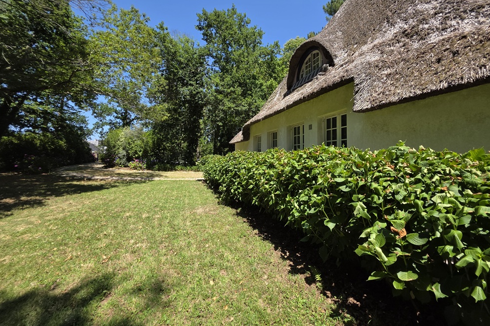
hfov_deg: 104.3
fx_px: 191
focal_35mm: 14
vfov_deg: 81.0
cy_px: 148
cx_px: 241
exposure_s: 1/1205
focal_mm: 2.2
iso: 40
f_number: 1.9
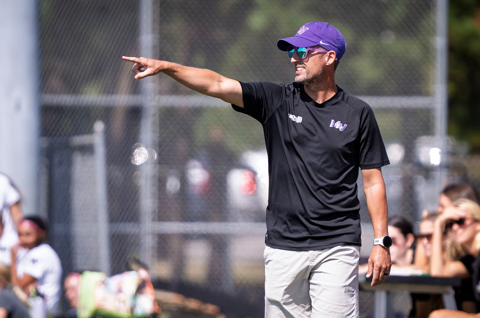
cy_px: 159
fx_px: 9834
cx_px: 240
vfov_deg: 1.9
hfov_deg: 2.8
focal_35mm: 739
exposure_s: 1/3200
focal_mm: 493
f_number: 6.3
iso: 1250
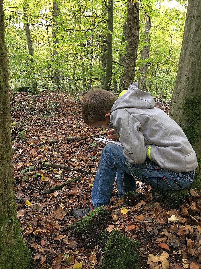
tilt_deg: -7.4
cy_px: 134
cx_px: 100
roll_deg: -3.1
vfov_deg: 61.7
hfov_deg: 48.2
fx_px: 225
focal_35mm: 29
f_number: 2.2
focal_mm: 4.15
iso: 50
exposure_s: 1/17
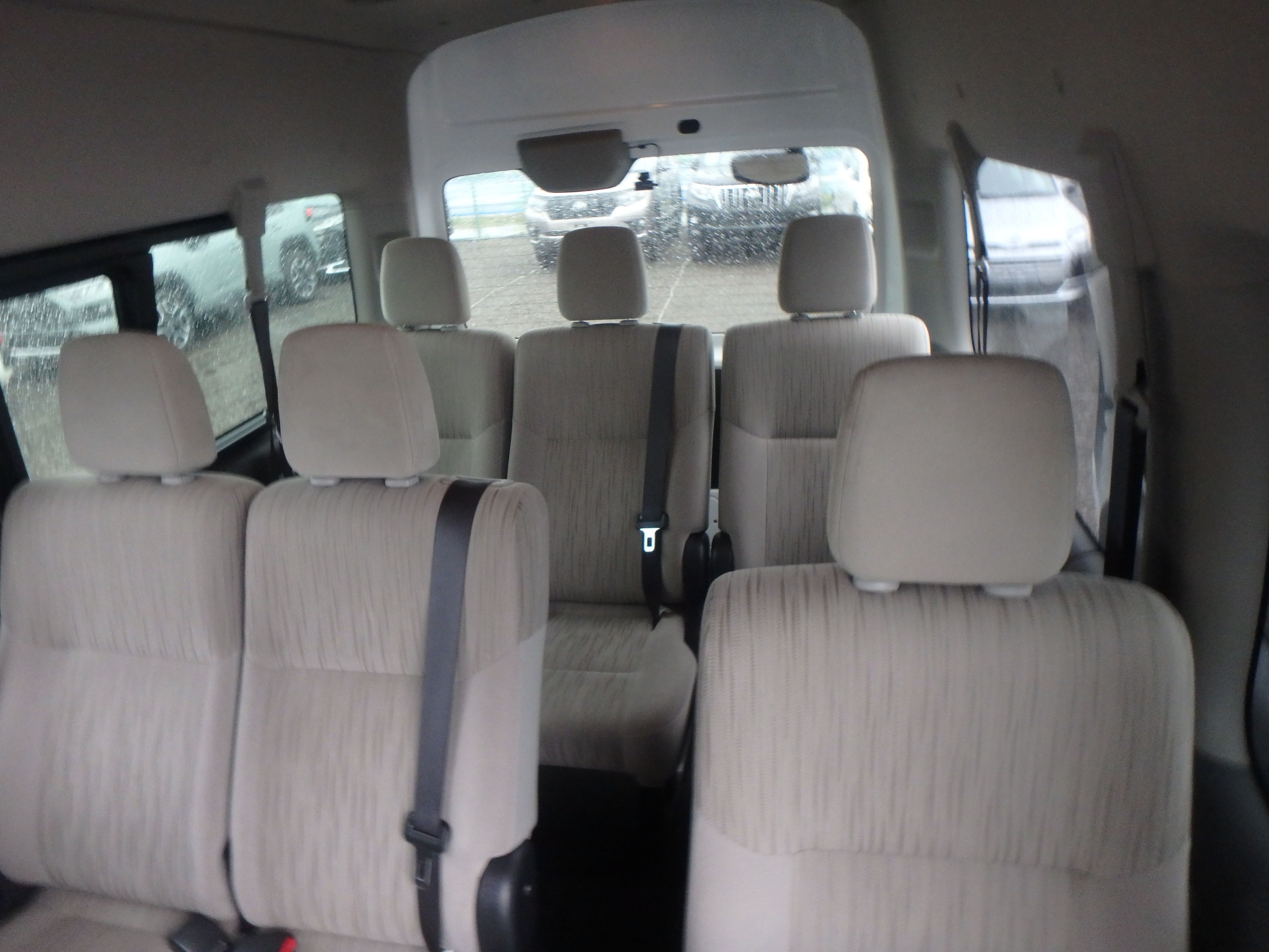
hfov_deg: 79.0
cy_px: 476
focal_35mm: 21
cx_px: 634
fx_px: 770
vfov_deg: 63.4
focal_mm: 3.7
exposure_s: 1/30
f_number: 3.5
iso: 500
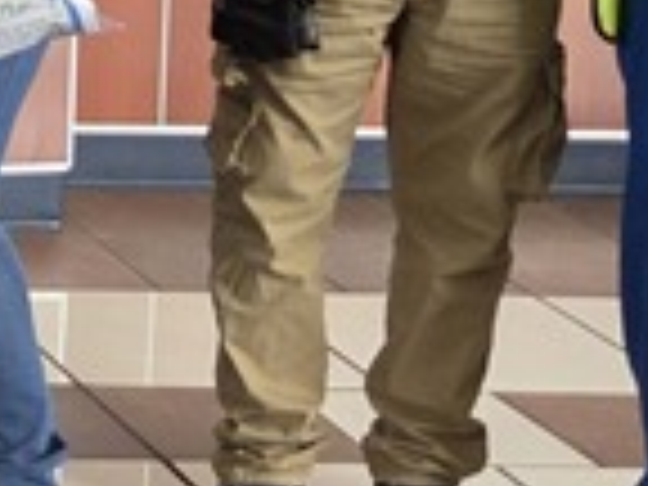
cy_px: -374
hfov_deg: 10.0
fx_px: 3051
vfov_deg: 8.8
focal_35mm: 163
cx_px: -1084
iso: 250
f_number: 1.8
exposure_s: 1/120
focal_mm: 5.4
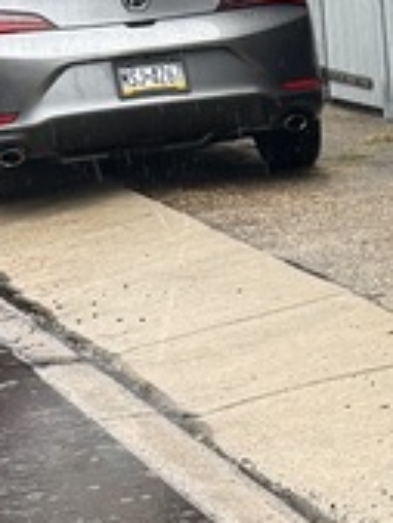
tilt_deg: -15.8
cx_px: 706
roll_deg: +0.9
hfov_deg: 8.4
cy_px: 733
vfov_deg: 11.2
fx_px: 2570
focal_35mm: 170
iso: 100
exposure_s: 1/312
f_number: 1.78
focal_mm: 6.76
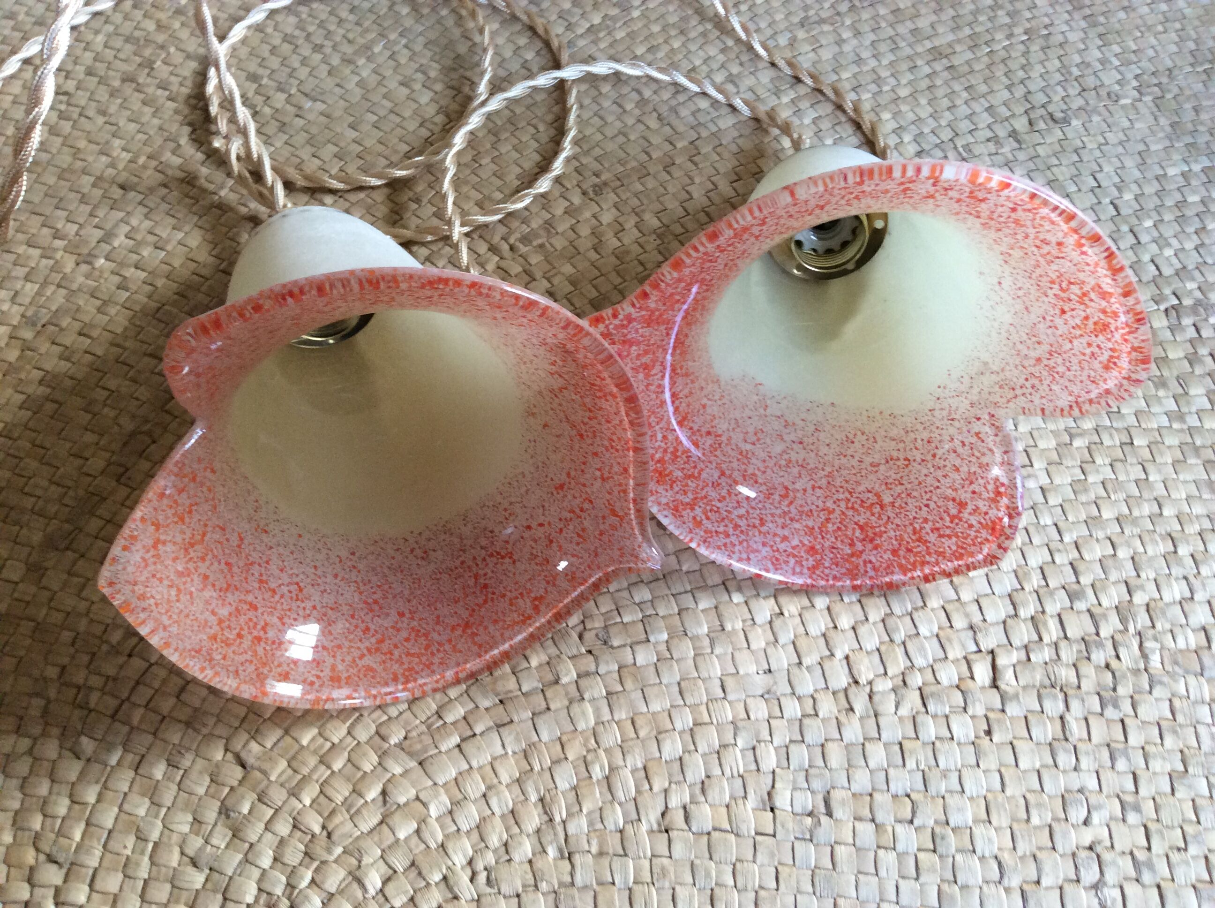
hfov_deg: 56.9
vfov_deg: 44.1
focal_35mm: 32
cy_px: 454
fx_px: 1122
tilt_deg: -58.1
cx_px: 608
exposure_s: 1/25
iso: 125
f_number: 2.4
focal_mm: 3.3
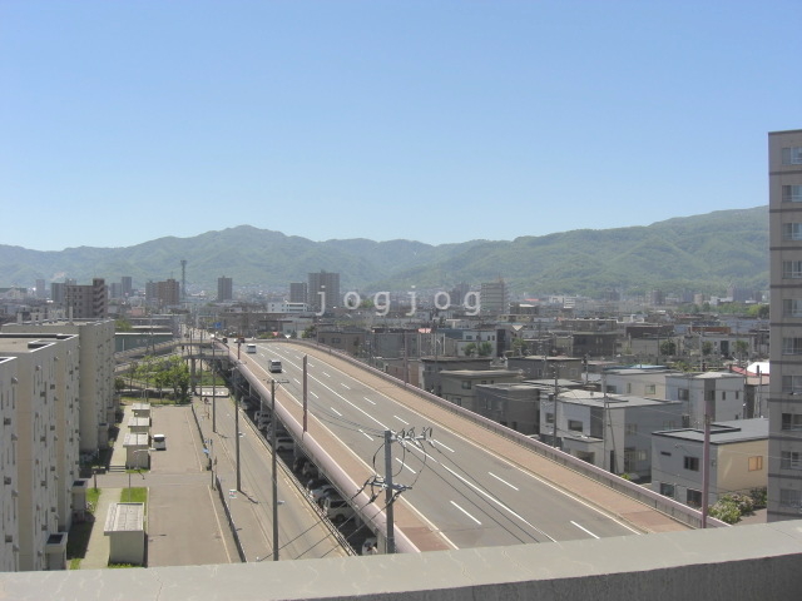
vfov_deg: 37.7
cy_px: 300
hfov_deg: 49.0
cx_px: 401
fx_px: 880
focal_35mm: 38
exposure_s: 1/250
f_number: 8
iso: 80
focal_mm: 7.9
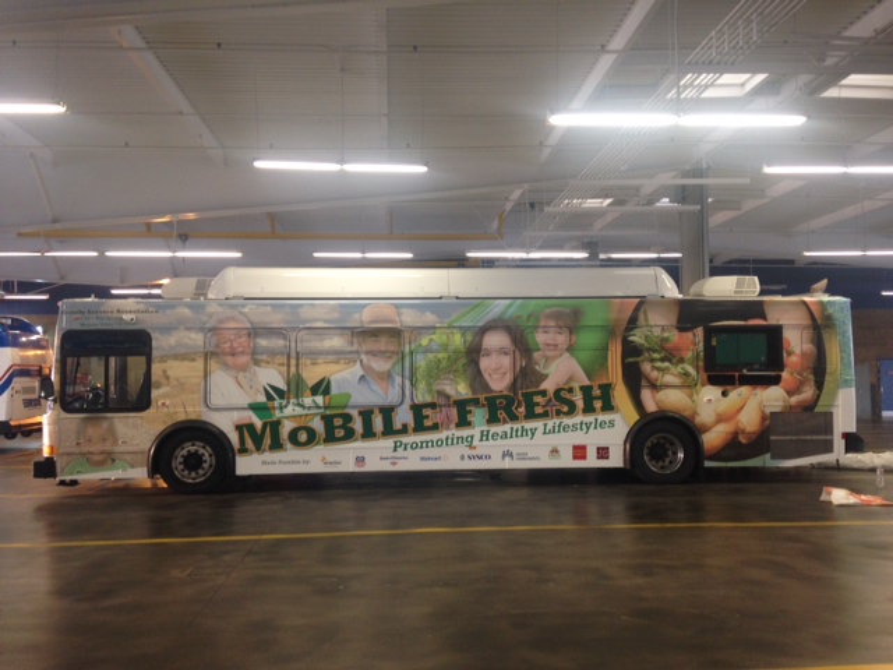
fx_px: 851
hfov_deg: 55.4
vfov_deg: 42.9
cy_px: 335
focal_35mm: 33
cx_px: 446
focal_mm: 4.12
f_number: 2.4
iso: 80
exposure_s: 1/20
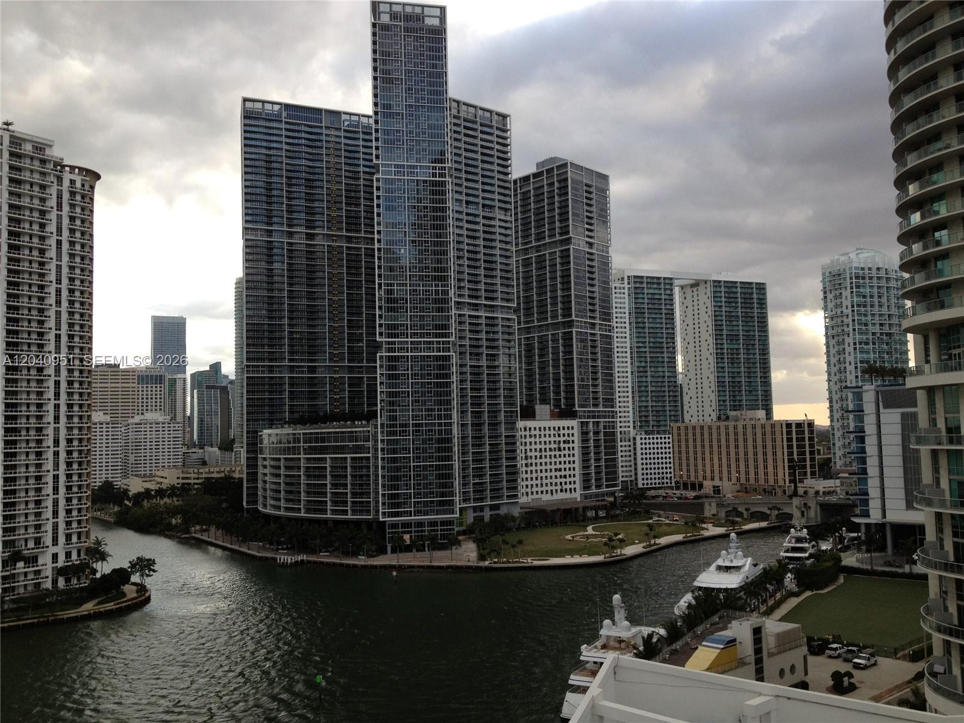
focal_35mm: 35
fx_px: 975
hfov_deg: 52.6
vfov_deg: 40.7
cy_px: 362
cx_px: 482
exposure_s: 1/312
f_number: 2.4
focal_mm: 4.28
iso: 64
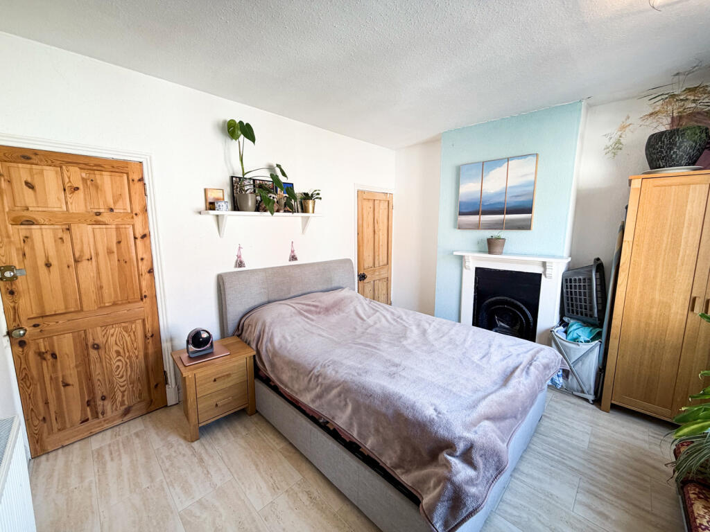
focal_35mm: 14
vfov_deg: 85.7
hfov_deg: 102.1
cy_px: 266
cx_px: 355
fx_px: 287
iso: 125
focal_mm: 2.22
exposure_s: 1/100
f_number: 2.2
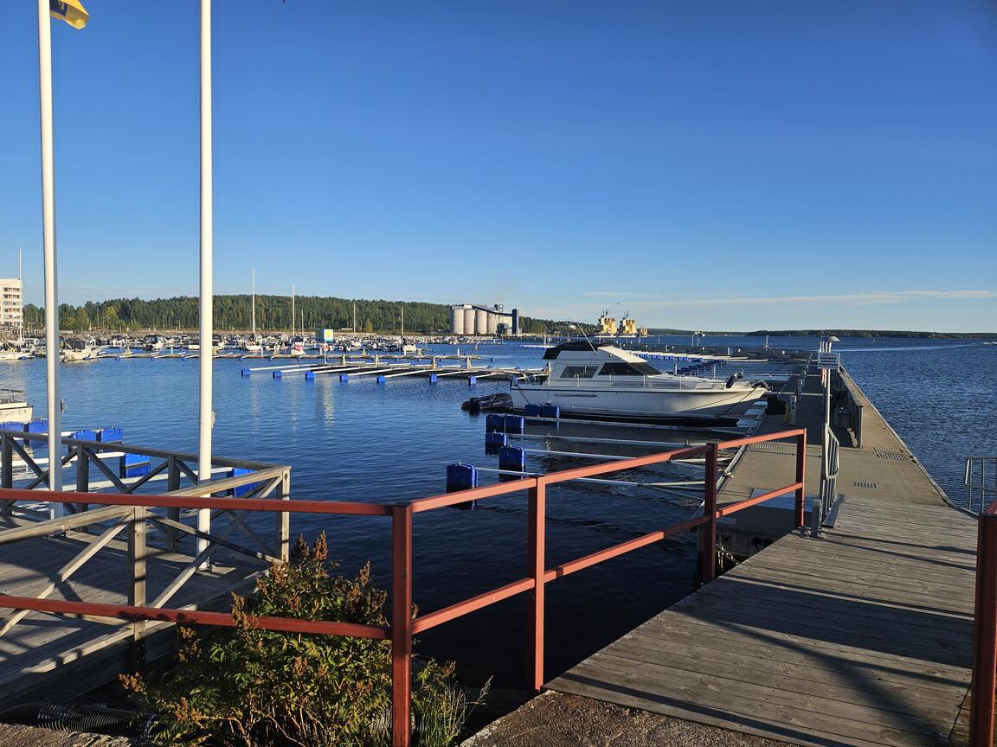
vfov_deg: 58.9
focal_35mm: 23
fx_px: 662
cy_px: 374
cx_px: 498
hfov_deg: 73.9
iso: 25
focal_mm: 5.4
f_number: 1.8
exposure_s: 1/1814
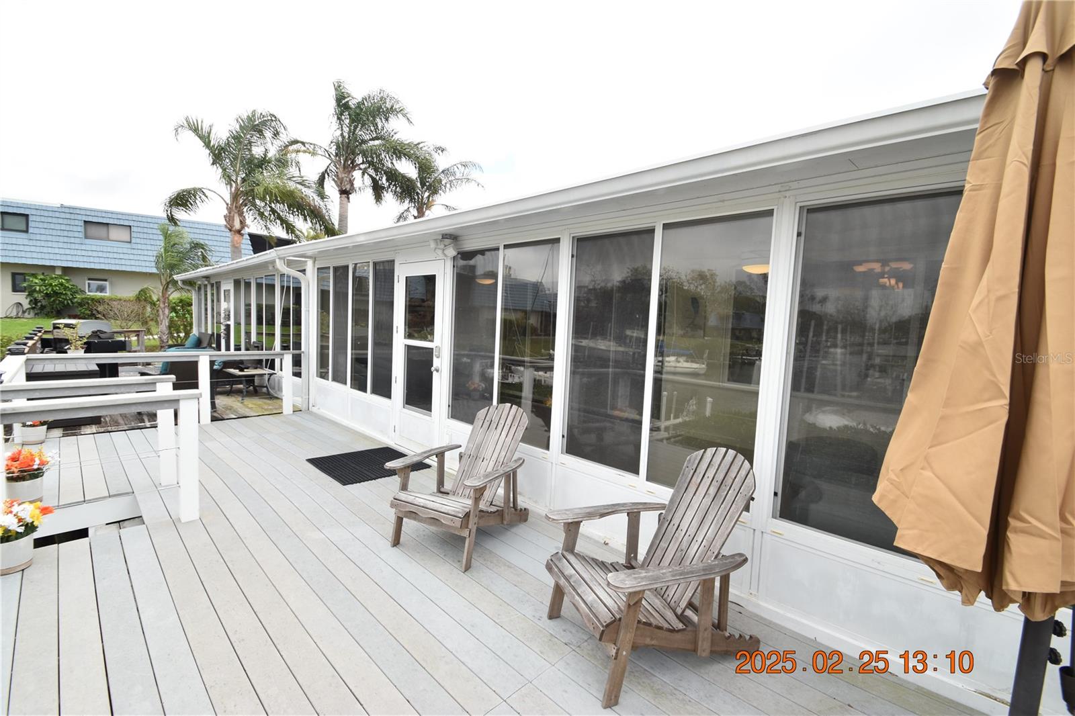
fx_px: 448
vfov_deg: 77.3
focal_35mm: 15
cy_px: 358
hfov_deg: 100.4
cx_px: 538
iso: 200
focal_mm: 10
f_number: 8
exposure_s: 1/250
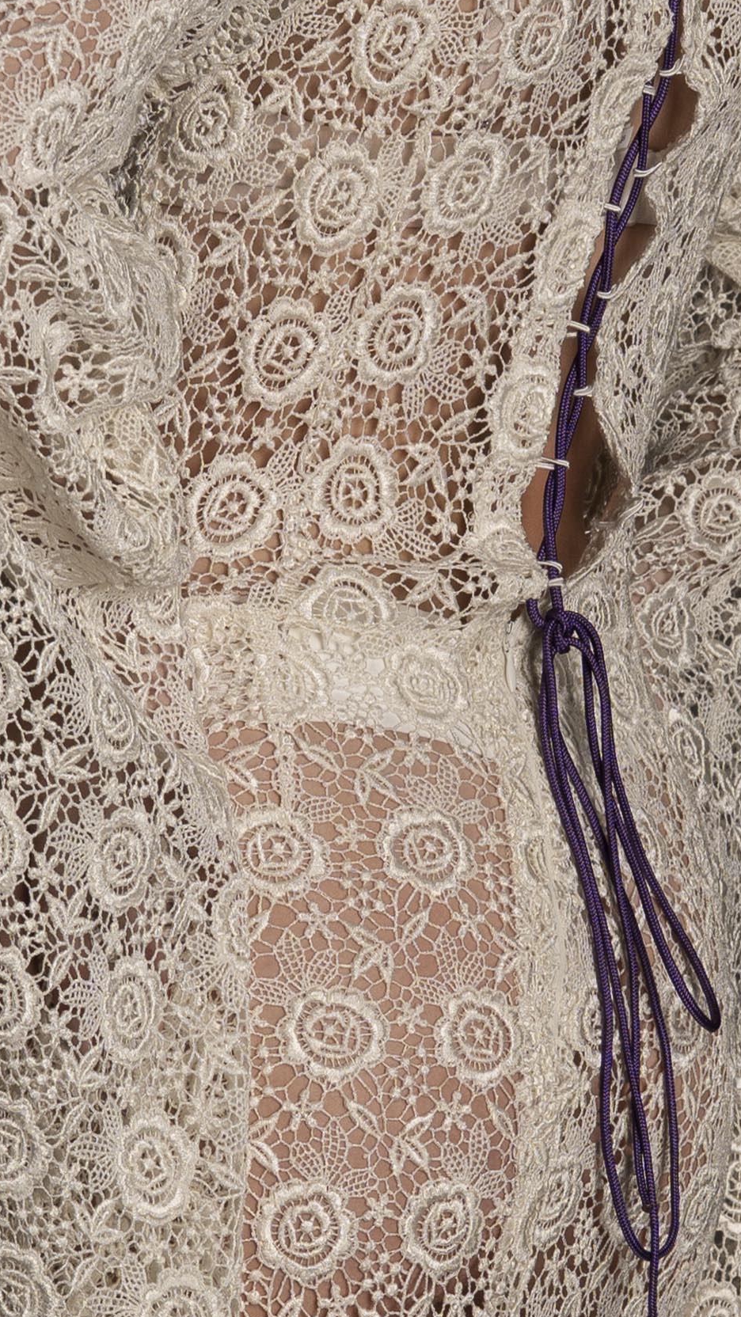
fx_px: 6811
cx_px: 318
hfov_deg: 6.2
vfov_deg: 11.0
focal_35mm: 195
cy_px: 1182
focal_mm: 45
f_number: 6.3
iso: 250
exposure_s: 1/160
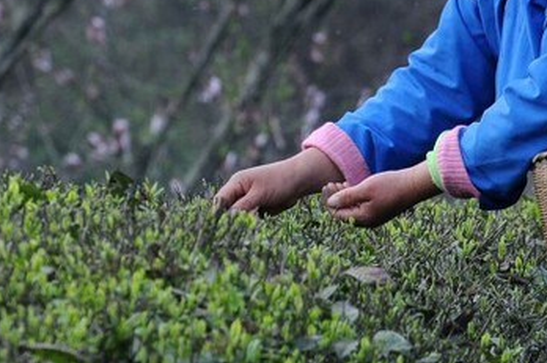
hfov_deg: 2.0
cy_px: -176
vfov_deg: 1.3
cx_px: 244
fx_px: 15704
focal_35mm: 1035
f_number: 9
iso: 400
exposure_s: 1/160
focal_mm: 200
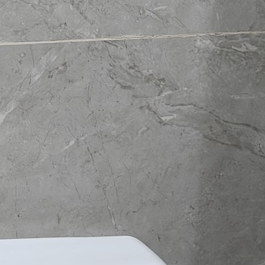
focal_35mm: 153
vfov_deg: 11.3
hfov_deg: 10.5
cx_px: -256
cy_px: 13
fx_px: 1325
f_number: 1.8
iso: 200
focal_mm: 5.59
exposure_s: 1/50
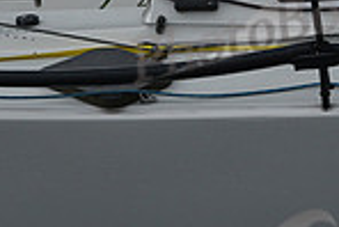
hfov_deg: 5.5
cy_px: -63
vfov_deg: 3.7
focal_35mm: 373
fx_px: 3516
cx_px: 14
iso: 400
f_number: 8
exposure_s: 1/800
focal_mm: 95
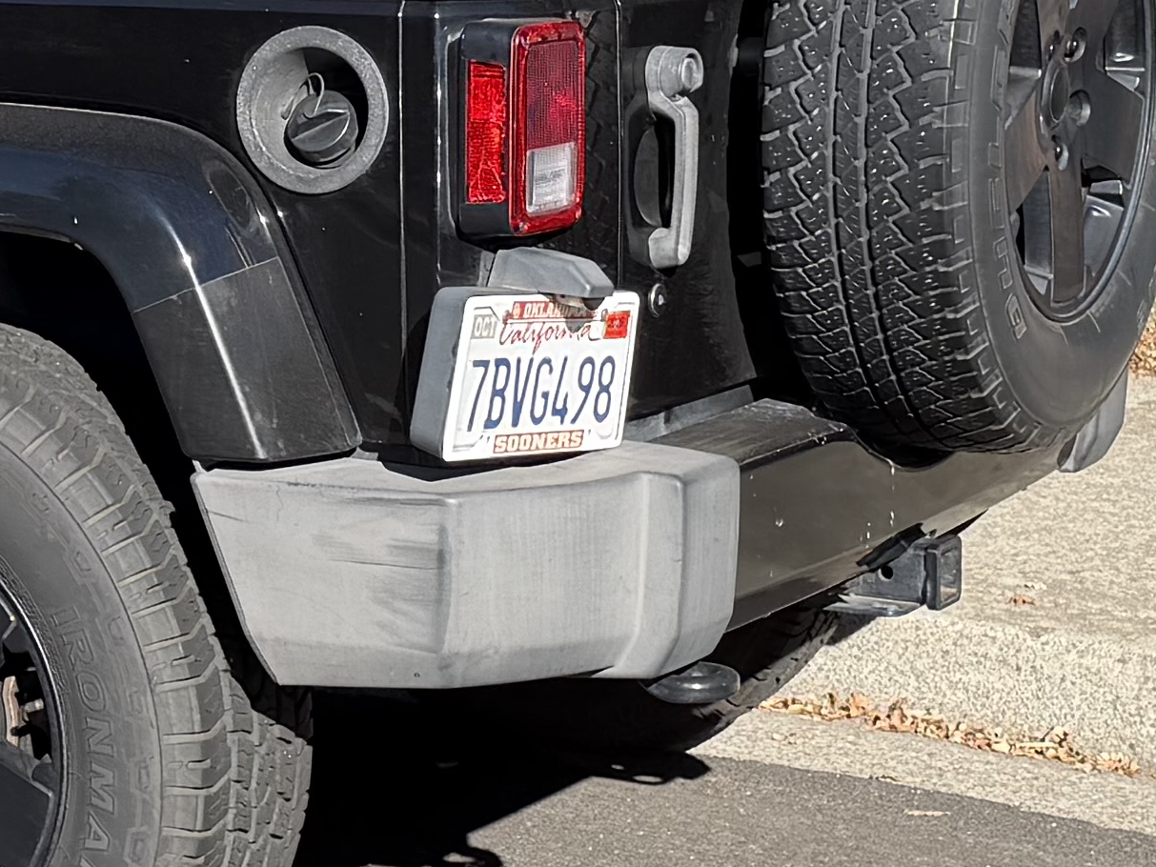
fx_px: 3774
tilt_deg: -13.2
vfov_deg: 13.1
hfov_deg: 17.4
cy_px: 285
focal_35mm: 113
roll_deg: -2.1
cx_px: 443
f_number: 1.78
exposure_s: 1/2703
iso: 80
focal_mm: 6.76
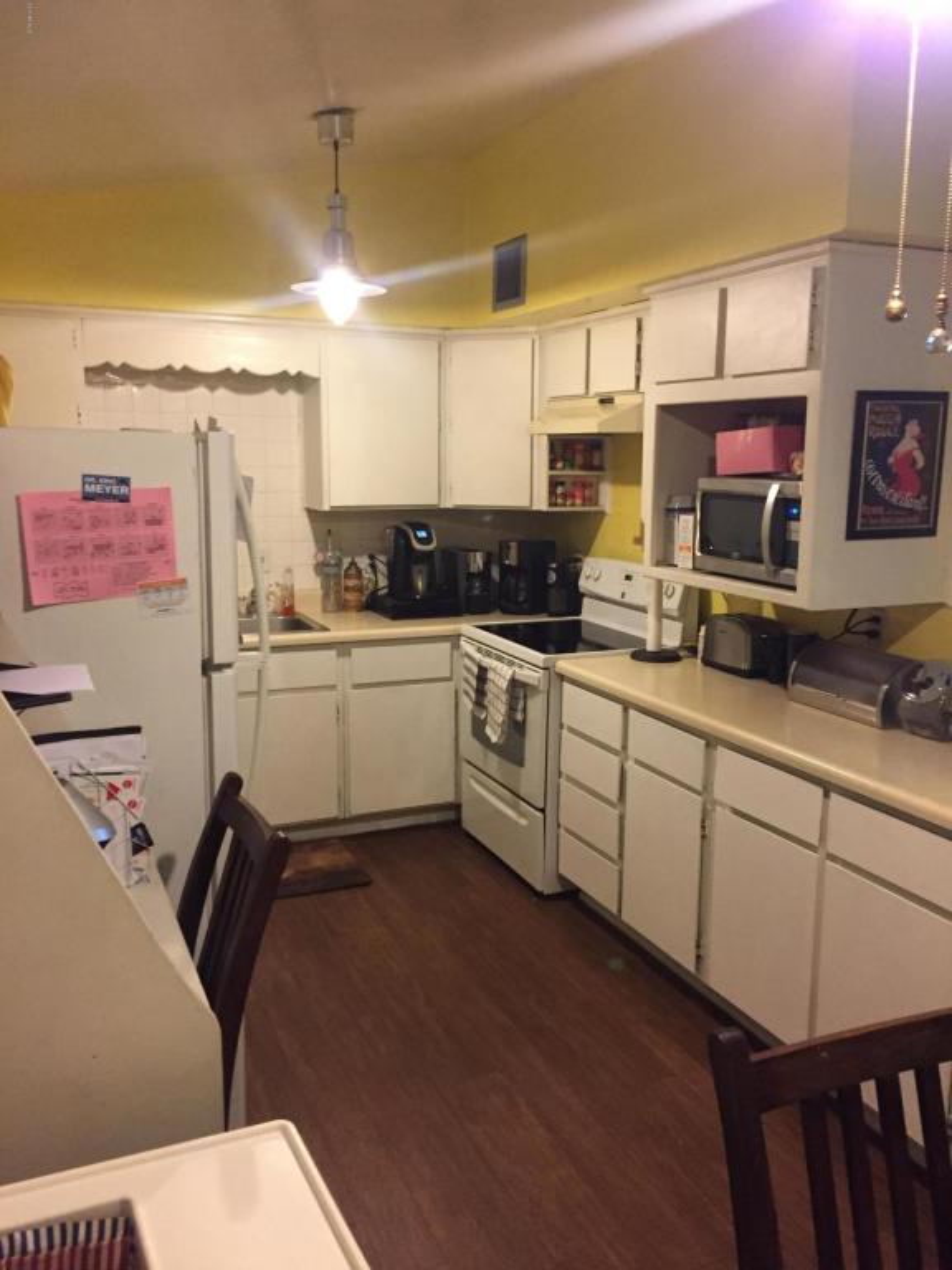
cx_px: 476
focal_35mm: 29
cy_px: 635
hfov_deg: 48.2
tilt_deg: -9.2
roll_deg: -0.5
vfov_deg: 61.7
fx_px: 1063
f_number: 2.2
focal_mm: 4.15
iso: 250
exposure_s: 1/30
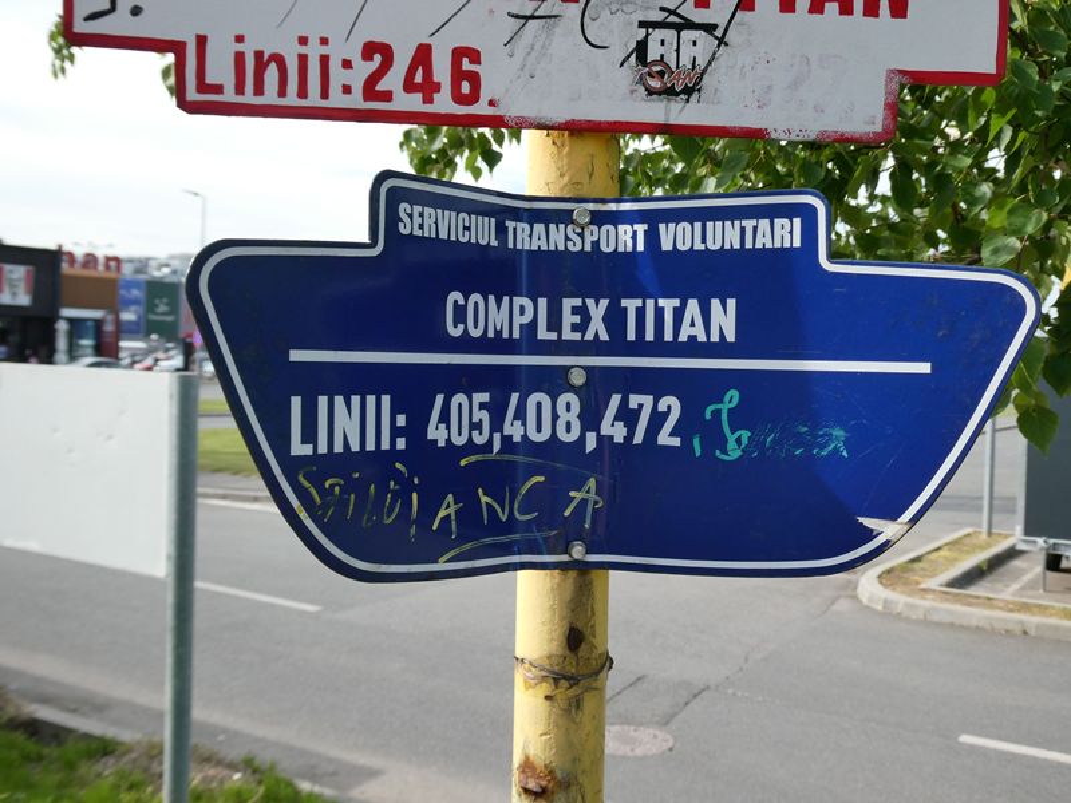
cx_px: 536
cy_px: 402
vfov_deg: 38.7
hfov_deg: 50.1
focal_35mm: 37
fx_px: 1145
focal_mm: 6.7
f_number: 3.7
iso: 80
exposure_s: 1/400
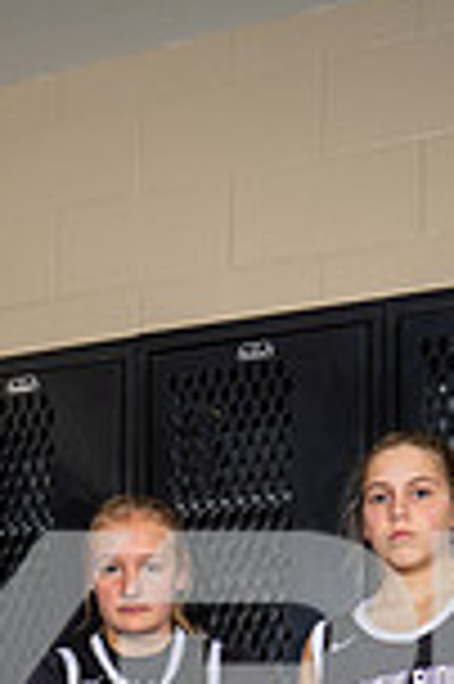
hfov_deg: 17.5
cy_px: 990
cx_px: 76
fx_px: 1460
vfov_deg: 22.3
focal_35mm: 77
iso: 200
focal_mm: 26
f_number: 8
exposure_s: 1/125
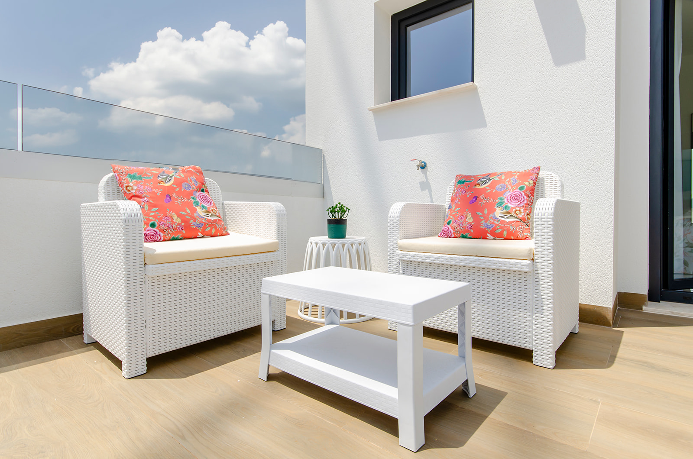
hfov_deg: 90.1
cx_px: 346
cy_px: 230
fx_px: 346
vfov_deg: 67.2
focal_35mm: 18
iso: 100
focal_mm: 12
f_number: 9
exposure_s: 1/250
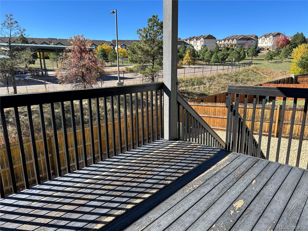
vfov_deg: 53.1
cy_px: 116
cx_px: 154
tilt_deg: -13.1
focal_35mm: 26
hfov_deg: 67.3
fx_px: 231
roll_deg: +0.5
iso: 50
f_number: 1.5
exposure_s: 1/957
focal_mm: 5.7
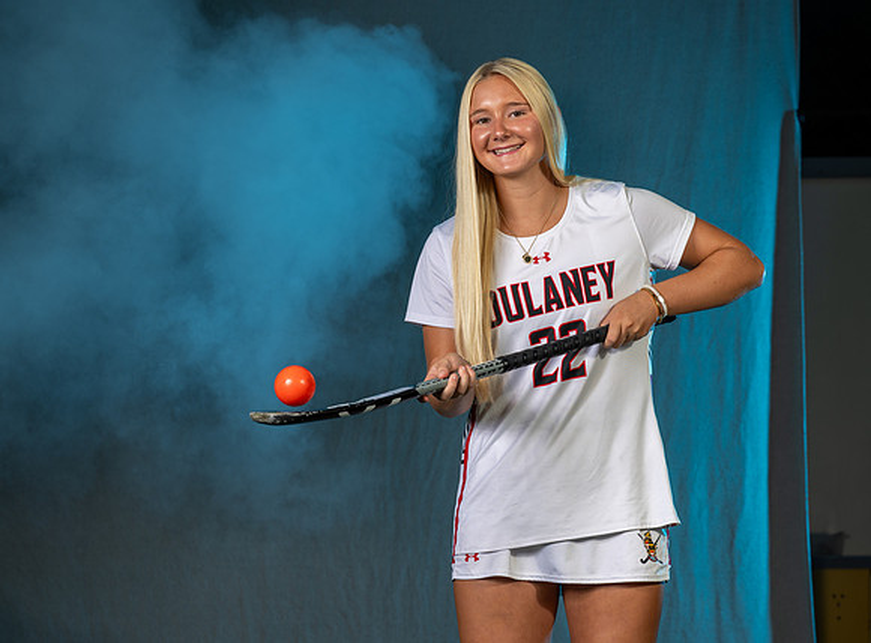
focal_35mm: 140
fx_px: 3507
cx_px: 411
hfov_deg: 14.2
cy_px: 311
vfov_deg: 10.5
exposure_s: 1/200
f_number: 5.6
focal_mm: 115
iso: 80
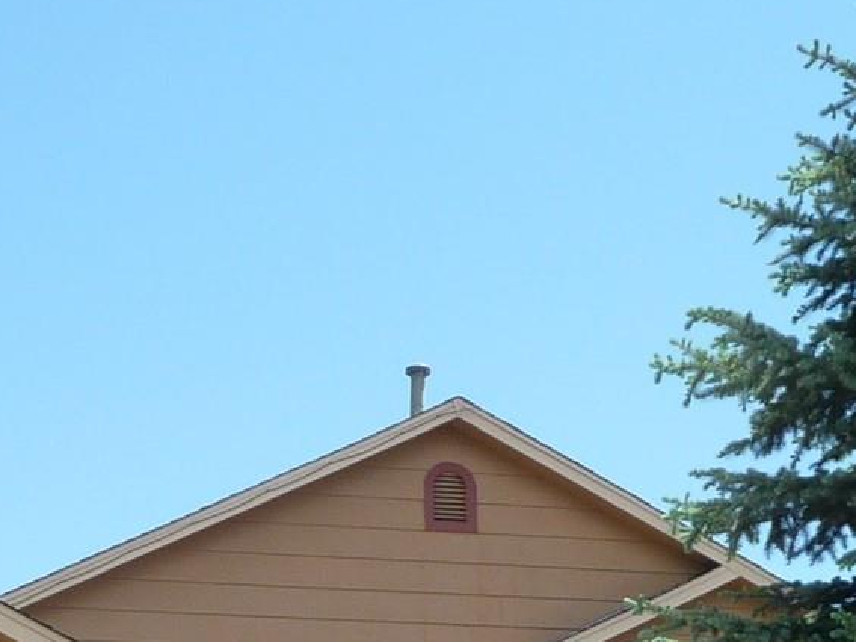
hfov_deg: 20.3
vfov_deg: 14.7
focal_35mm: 96
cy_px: 860
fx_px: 2373
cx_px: 255
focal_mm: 4.7
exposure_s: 1/640
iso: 100
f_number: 3.3
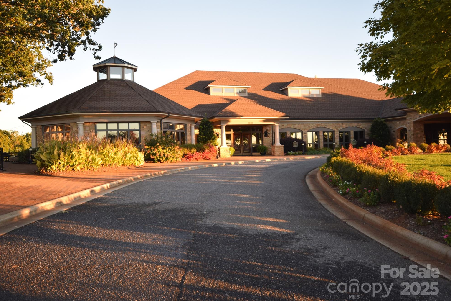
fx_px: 388
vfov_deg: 42.3
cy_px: 152
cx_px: 223
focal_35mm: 31
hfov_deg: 60.3
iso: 400
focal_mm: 20
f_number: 5.6
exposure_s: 1/125
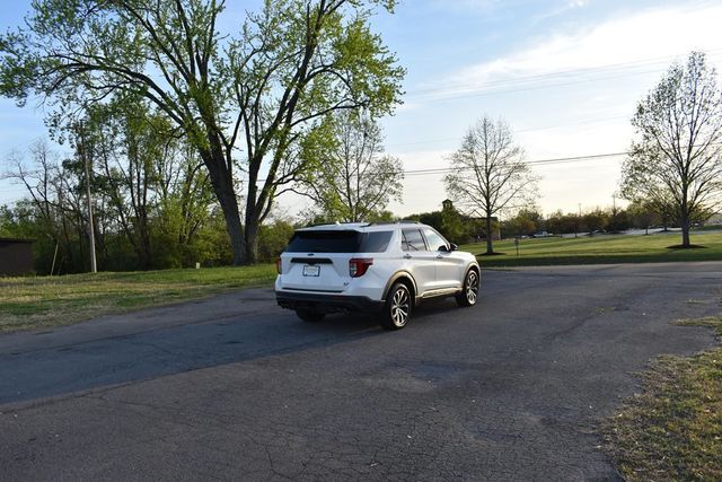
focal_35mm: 27
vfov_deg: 48.0
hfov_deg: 67.4
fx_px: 542
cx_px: 361
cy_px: 241
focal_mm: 18
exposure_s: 1/250
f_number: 8
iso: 200
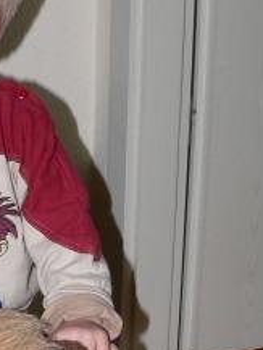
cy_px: 152
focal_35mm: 106
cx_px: -52
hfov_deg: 13.6
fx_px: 1073
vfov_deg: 18.5
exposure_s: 1/250
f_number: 2.8
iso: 100
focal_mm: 6
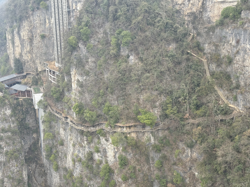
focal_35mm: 52
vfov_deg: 28.0
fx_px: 376
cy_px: 94
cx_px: 125
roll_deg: +0.4
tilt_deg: -20.1
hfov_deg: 36.8
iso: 50
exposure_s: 1/492
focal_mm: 5.96
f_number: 1.6
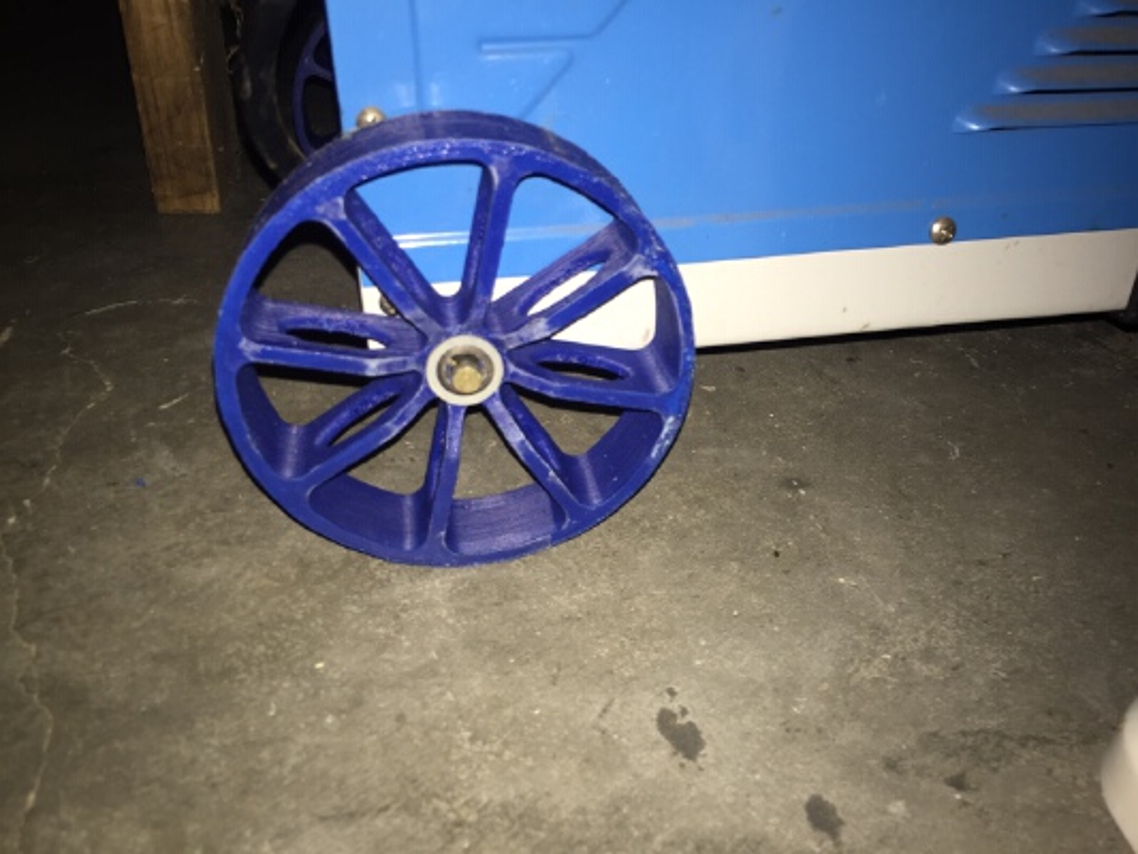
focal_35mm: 29
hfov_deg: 61.6
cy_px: 427
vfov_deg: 48.2
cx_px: 569
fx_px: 954
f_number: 2.2
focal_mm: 4.15
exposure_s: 1/30
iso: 32
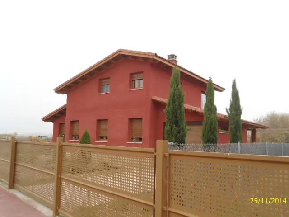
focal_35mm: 31
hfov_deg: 58.4
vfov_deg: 45.4
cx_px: 144
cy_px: 108
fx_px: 259
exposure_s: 1/50
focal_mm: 5.6
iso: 80
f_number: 3
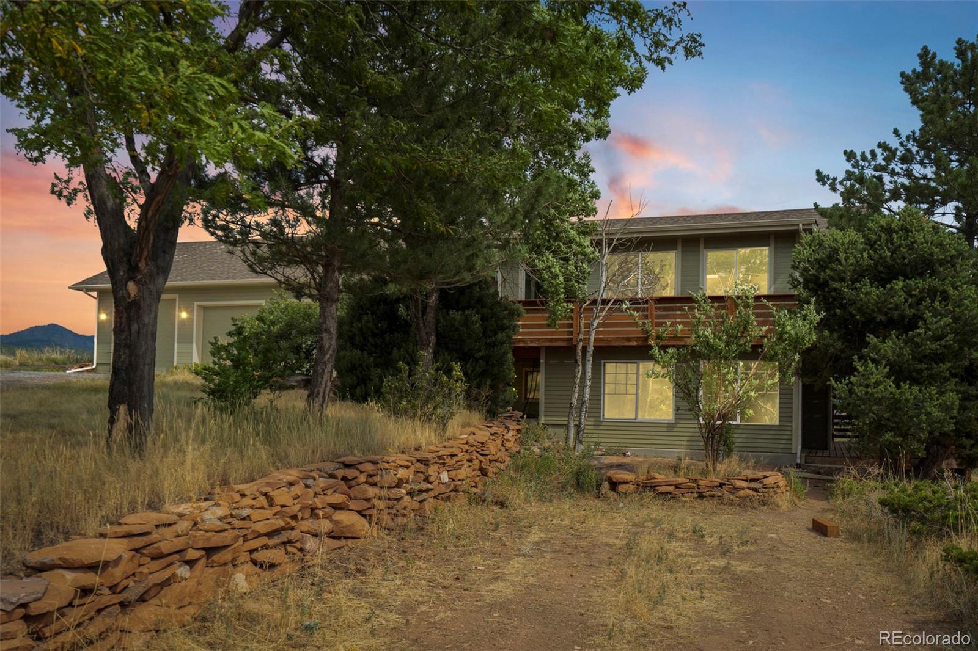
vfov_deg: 42.3
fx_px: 842
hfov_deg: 60.3
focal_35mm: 31
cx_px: 489
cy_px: 326
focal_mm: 31
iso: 500
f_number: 8
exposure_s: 1/640
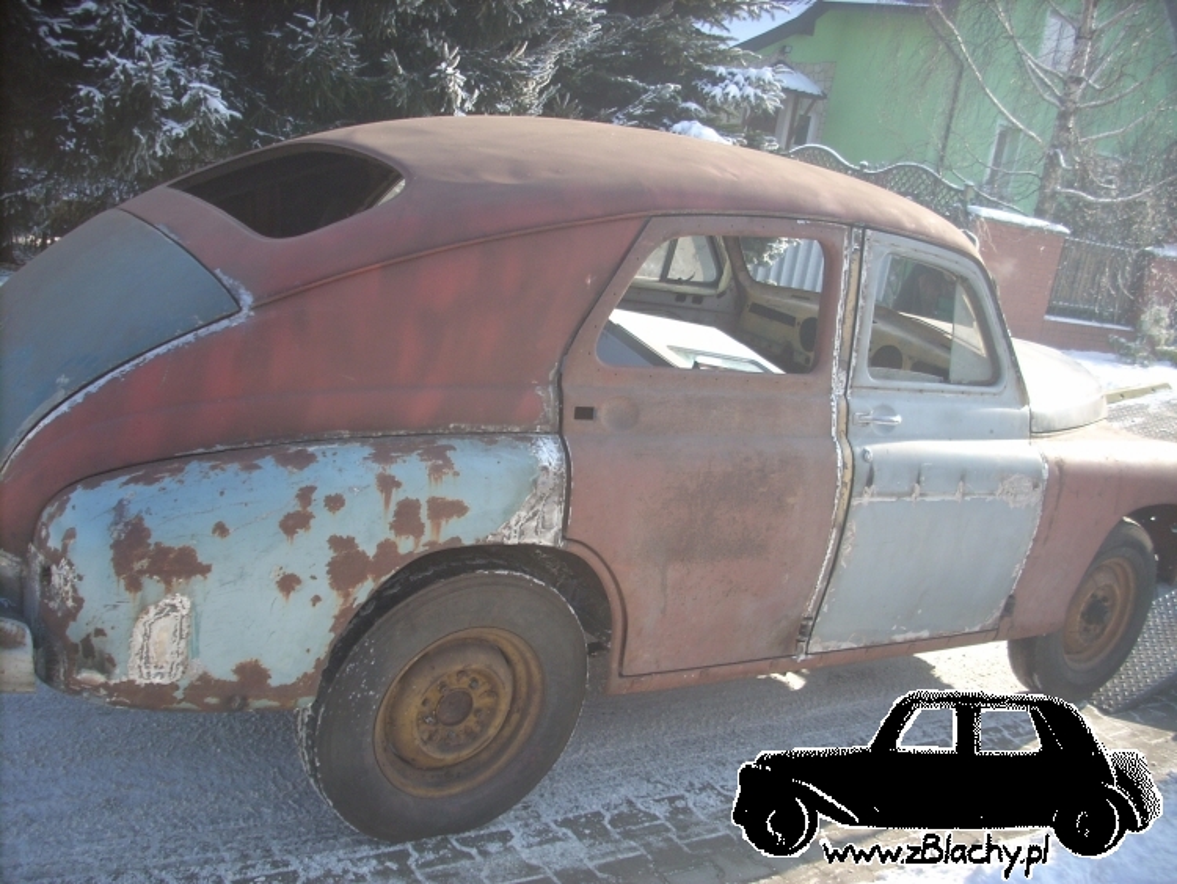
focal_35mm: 37
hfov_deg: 50.1
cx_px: 588
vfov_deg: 38.7
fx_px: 1258
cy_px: 442
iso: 64
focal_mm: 6.2
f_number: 2.8
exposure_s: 1/250
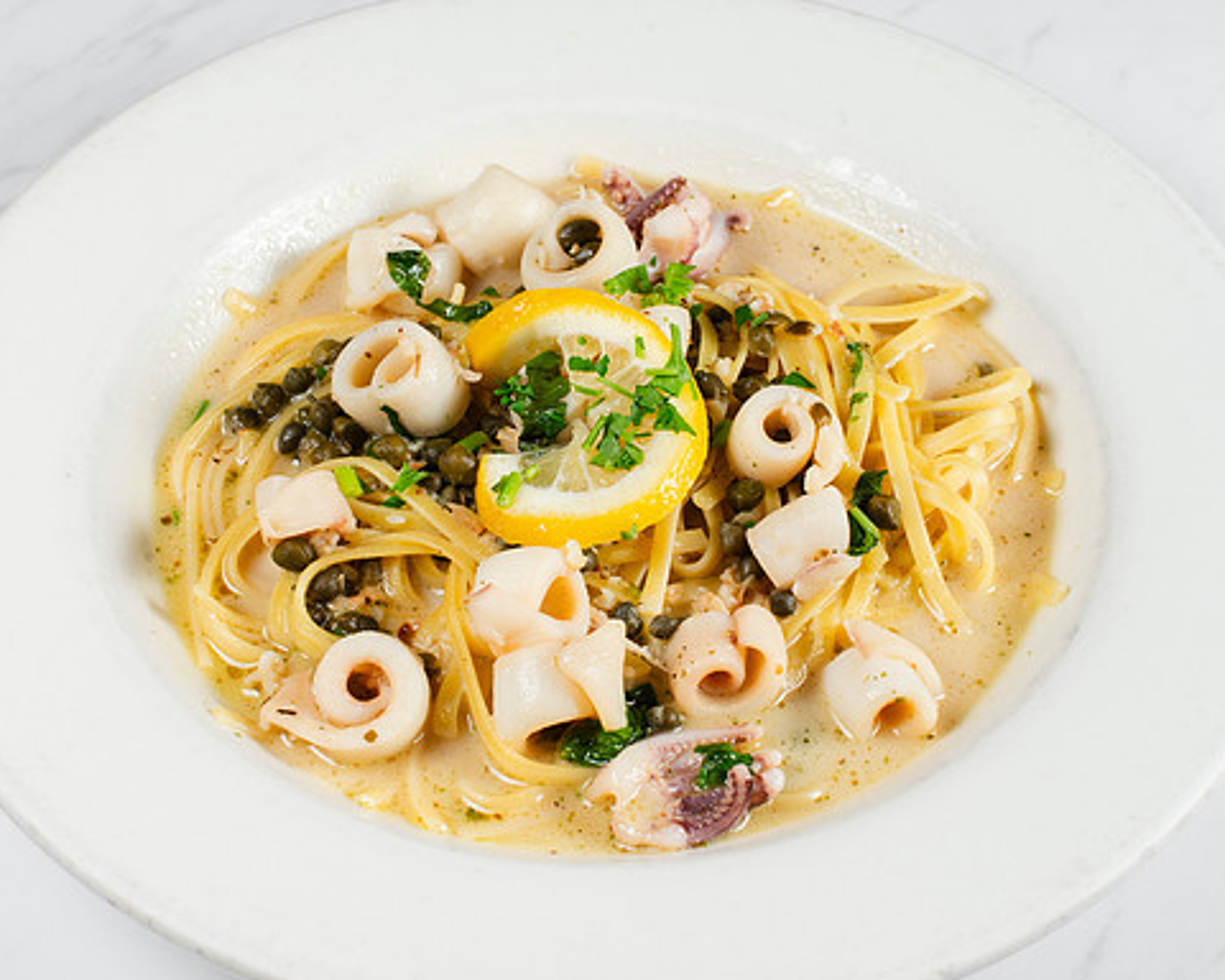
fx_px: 2502
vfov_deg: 22.2
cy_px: 463
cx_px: 550
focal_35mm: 69
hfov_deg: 27.5
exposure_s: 1/250
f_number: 10
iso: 200
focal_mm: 50
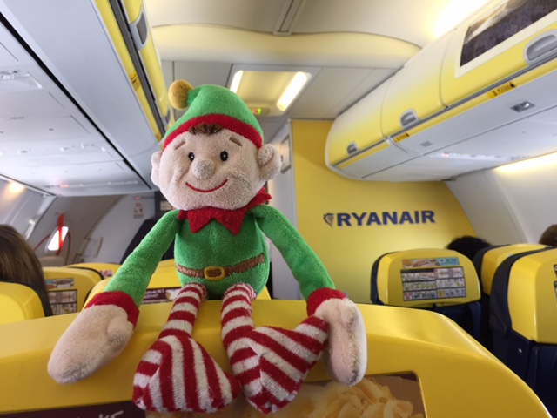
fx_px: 467
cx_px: 278
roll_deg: +2.5
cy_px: 209
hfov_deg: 61.7
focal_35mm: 29
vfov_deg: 48.2
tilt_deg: +6.2
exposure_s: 1/30
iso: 32
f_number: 2.2
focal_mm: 4.15
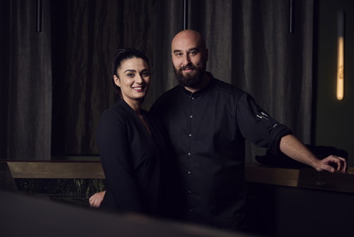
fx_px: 1131
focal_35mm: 115
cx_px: 177
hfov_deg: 17.8
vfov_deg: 11.9
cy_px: 118
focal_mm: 115
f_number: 5.6
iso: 200
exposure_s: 1/200
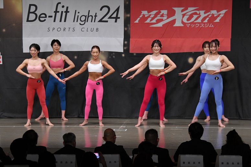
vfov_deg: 9.9
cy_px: 84
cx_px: 126
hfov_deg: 14.9
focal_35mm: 138
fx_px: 962
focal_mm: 92
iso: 3200
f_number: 5.6
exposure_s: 1/400
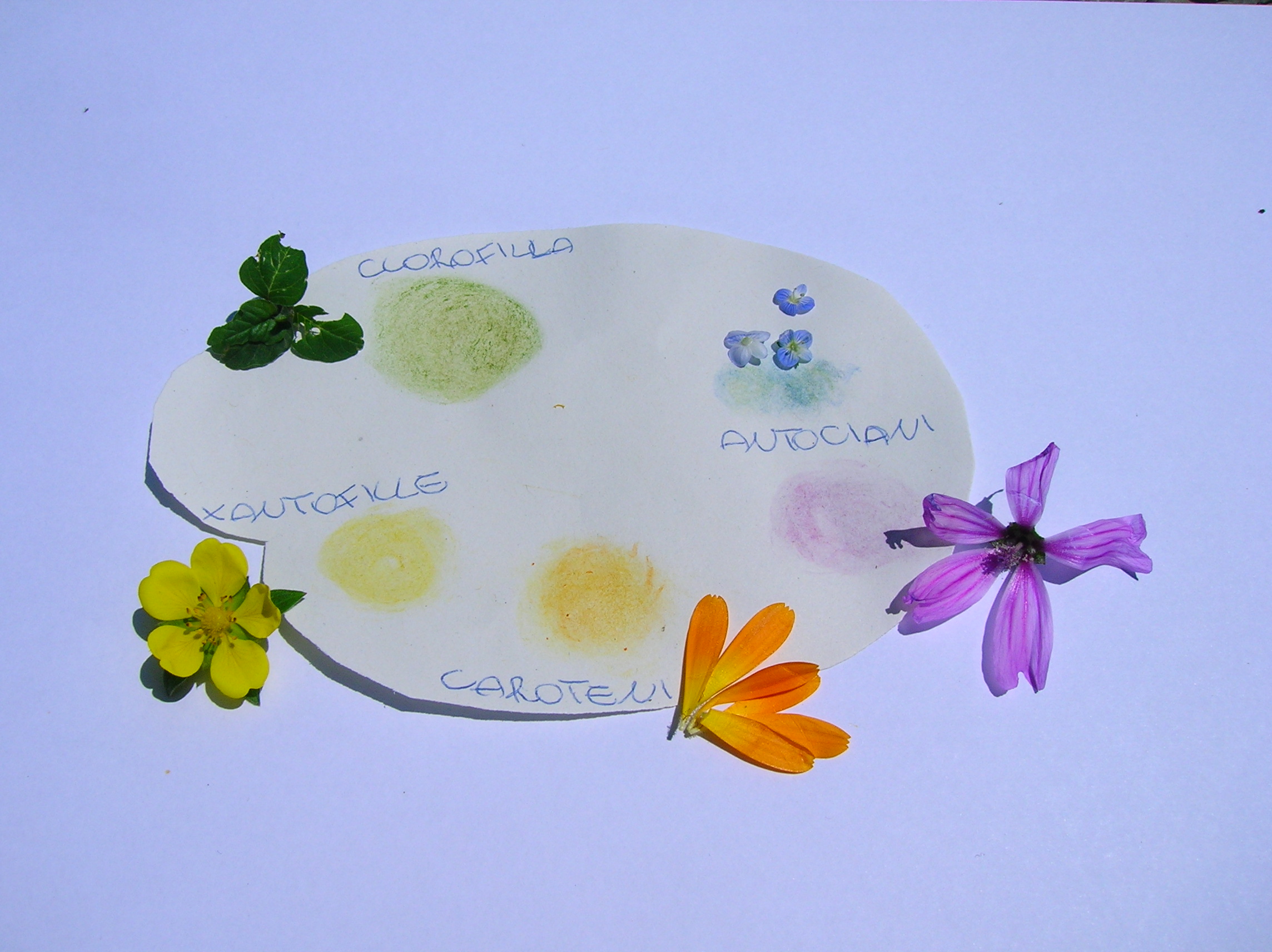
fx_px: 1248
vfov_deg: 41.7
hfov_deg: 54.0
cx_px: 636
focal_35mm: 34
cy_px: 476
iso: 50
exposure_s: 1/1724
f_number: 4.9
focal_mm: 5.7
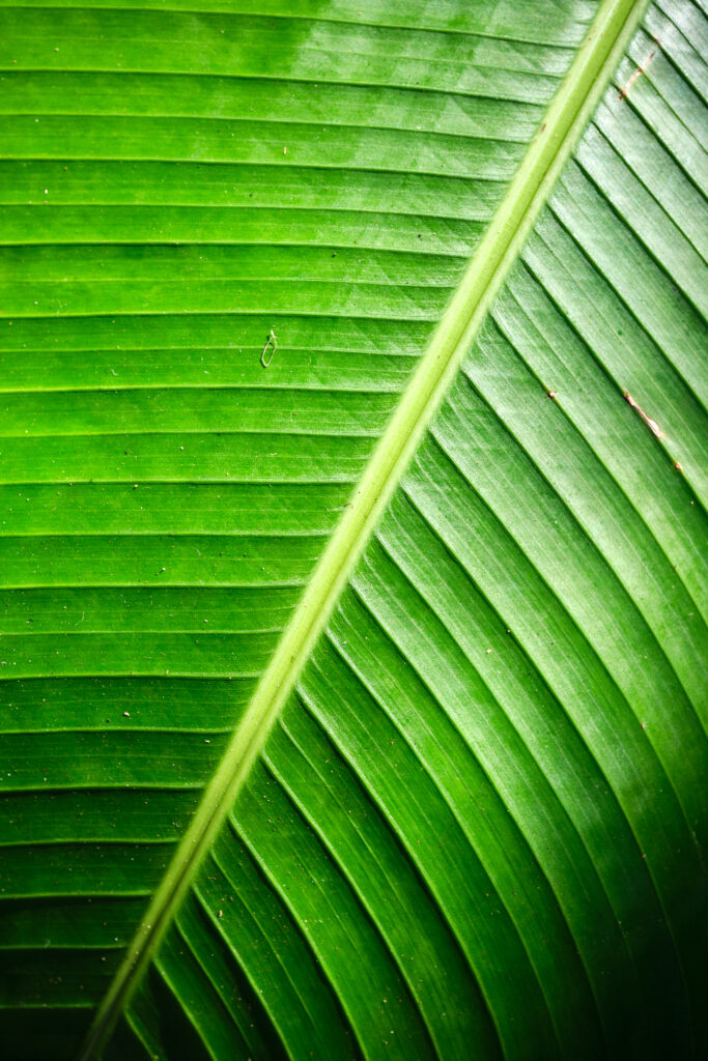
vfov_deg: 43.6
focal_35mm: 45
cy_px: 530
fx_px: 1327
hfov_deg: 29.9
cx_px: 354
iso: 160
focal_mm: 30
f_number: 5
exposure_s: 1/220
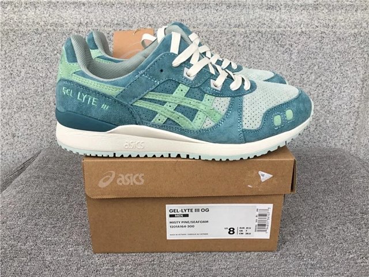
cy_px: 138
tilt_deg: -21.1
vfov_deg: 45.4
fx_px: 330
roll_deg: +0.3
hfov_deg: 58.4
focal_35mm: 31
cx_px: 184
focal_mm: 3.3
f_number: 2.4
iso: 25
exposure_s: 1/118
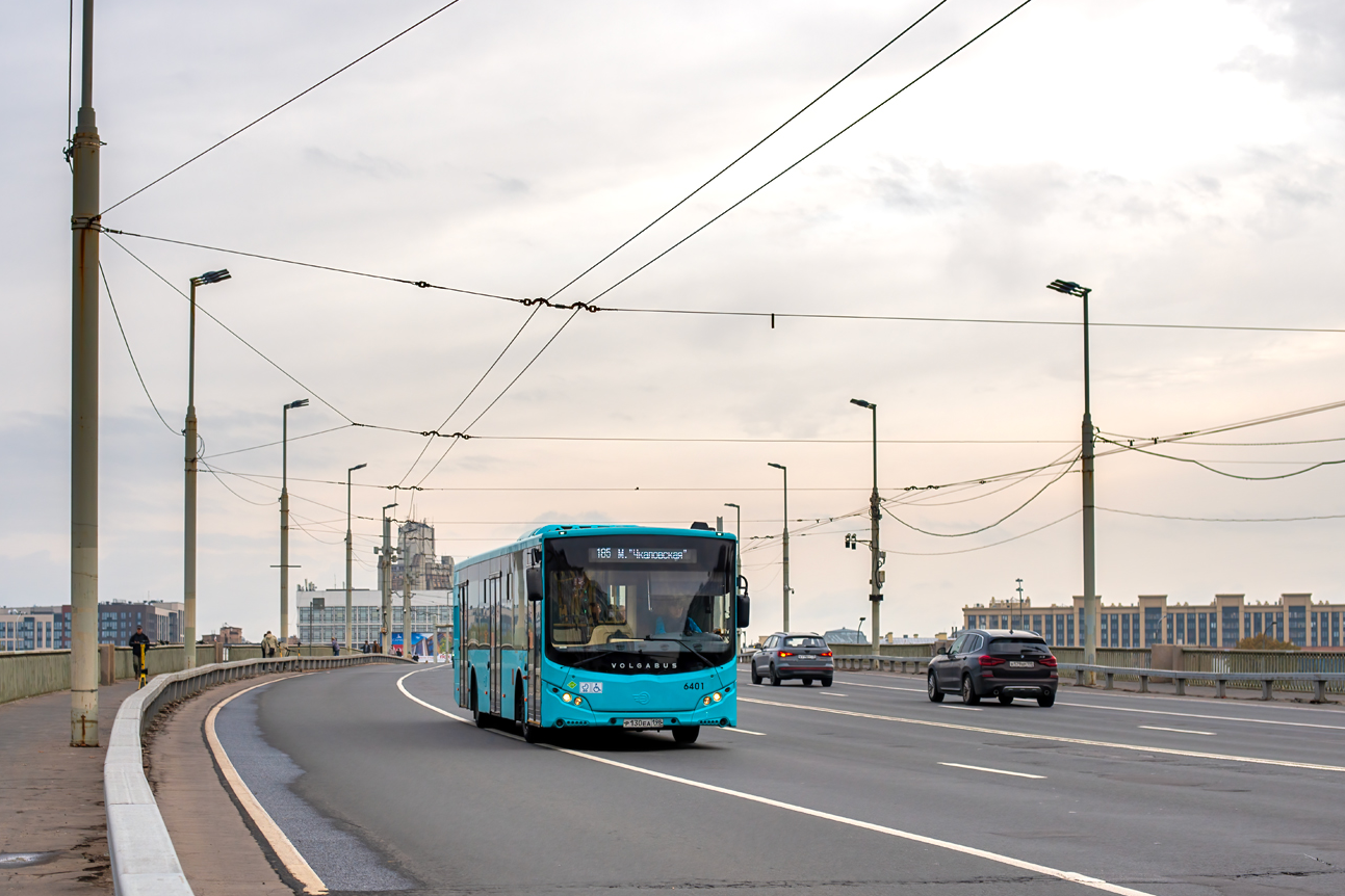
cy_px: 500
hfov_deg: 34.4
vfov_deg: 23.4
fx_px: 2167
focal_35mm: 58
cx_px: 583
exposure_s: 1/500
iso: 250
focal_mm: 50
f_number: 5
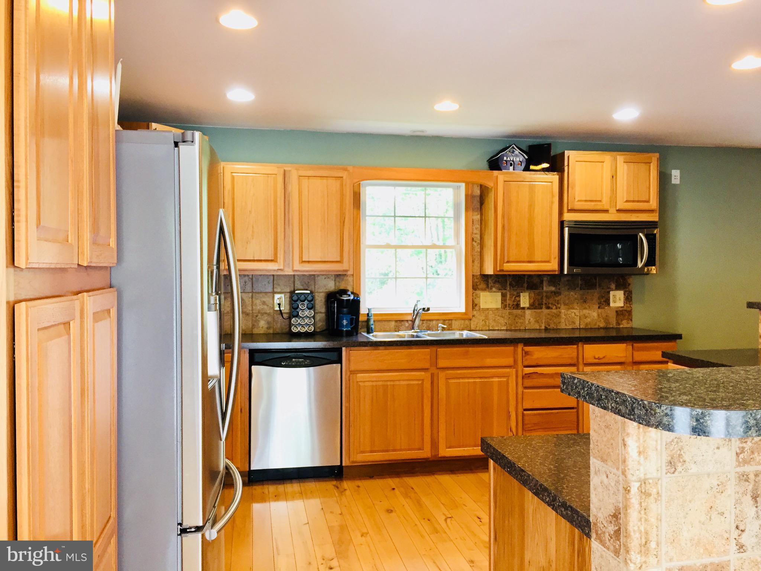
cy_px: 286
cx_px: 380
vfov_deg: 48.2
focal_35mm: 29
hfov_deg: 61.7
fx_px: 638
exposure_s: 1/30
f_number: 2.2
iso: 80
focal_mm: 4.15
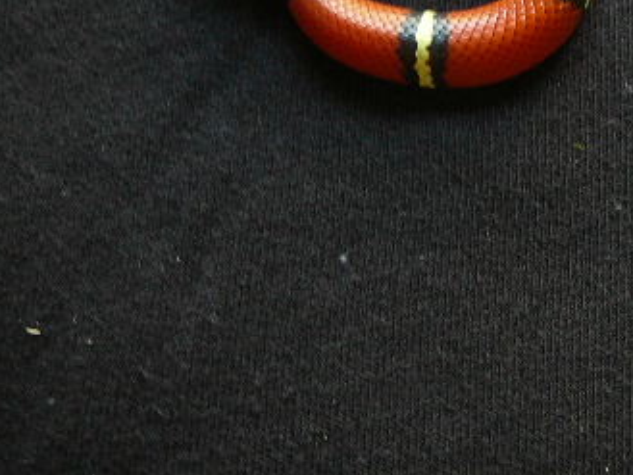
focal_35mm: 68
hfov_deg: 27.2
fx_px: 1244
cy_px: 29
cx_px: 606
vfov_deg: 21.1
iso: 200
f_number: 2.8
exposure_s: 1/8
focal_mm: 5.2
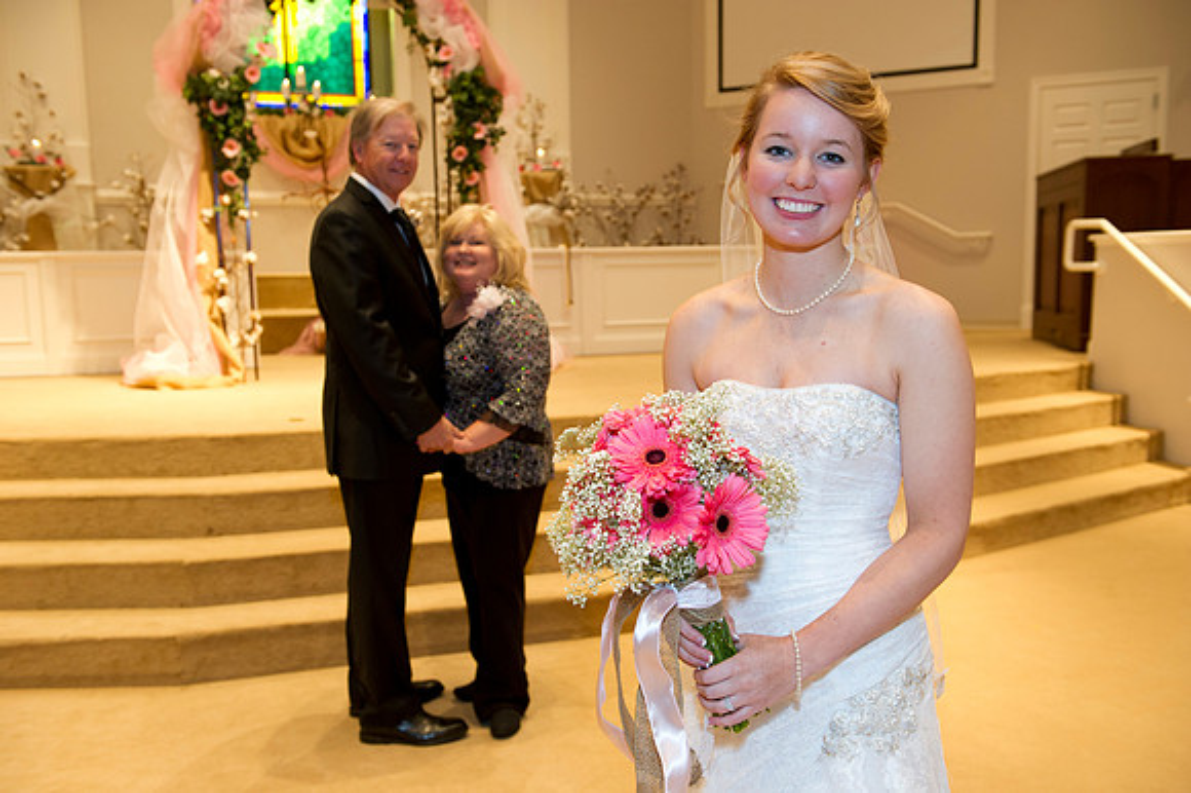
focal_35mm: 35
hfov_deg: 54.5
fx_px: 1157
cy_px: 396
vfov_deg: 37.8
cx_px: 596
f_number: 4.5
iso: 1250
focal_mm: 35
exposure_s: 1/80
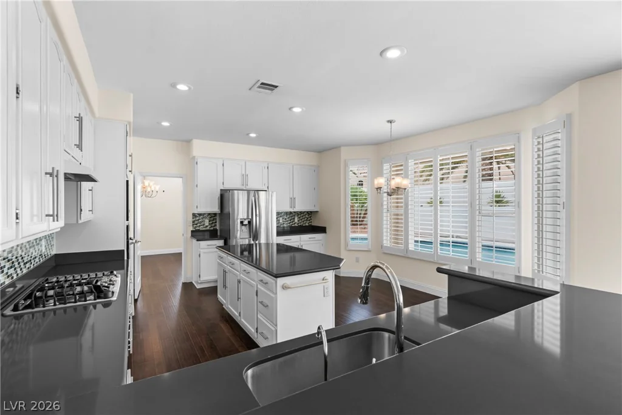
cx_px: 311
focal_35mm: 17
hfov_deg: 93.3
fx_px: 294
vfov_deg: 70.5
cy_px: 208
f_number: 8
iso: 400
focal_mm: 17
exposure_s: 1/30
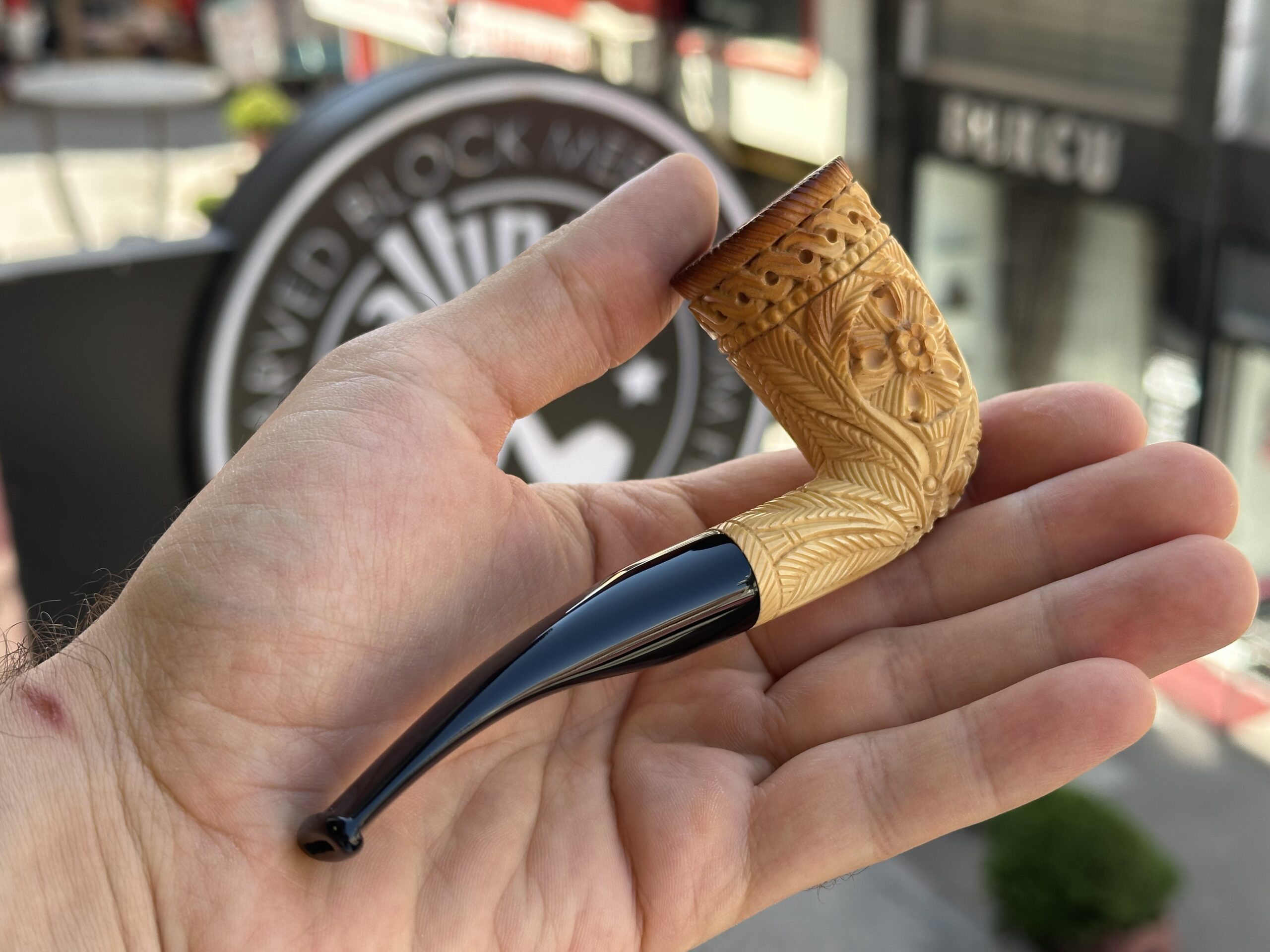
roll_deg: +0.8
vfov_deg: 30.3
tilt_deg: -21.3
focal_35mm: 48
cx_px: 635
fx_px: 1761
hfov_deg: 39.7
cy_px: 476
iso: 64
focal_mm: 6.86
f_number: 1.78
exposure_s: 1/444
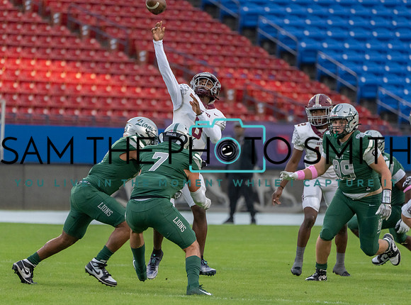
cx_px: 204
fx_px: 5737
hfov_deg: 4.1
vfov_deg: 3.0
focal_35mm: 485
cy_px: 171
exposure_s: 1/1250
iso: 2500
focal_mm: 400
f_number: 5.6
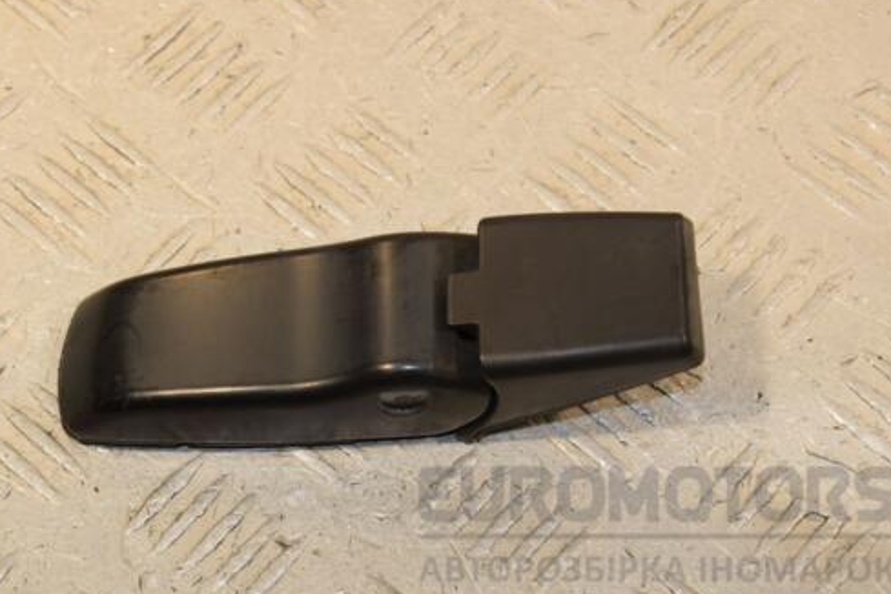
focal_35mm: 114
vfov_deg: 12.0
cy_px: 251
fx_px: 2821
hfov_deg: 17.9
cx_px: 384
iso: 800
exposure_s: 1/200
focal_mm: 62
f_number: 8
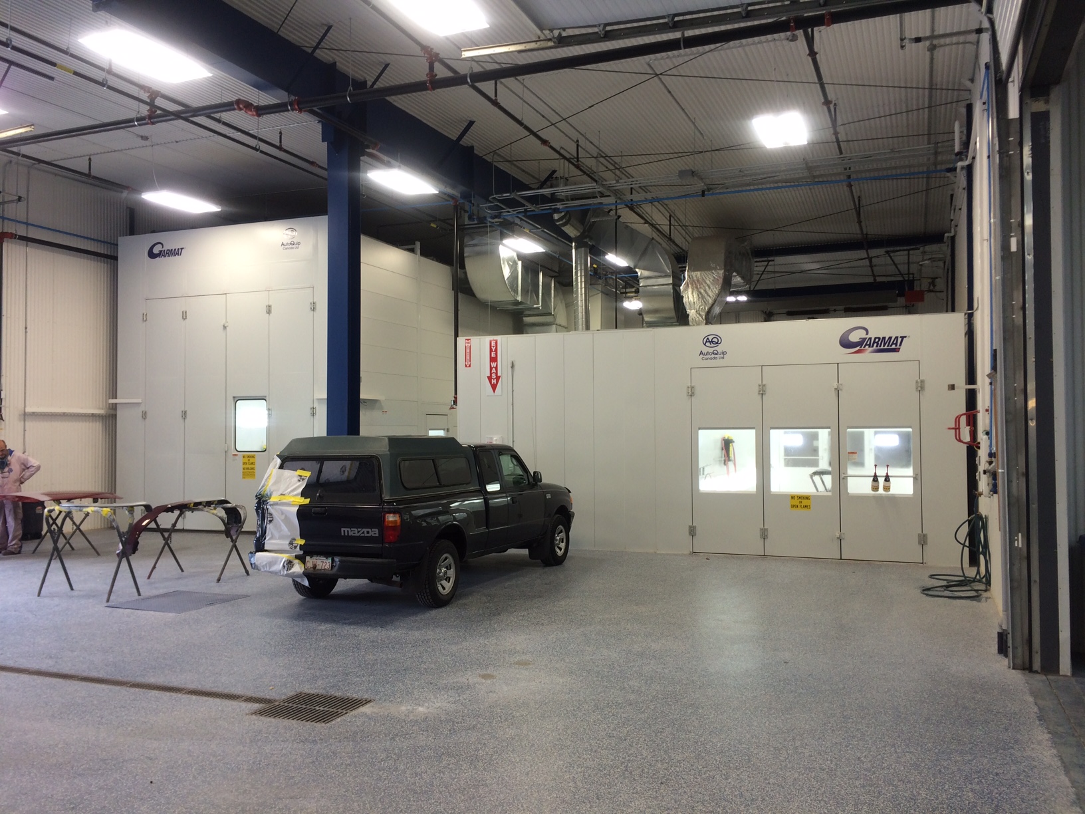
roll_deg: +0.9
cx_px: 542
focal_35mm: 29
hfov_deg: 61.7
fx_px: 909
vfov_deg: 48.2
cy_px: 407
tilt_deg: +1.3
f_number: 2.2
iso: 50
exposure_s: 1/60
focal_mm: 4.15
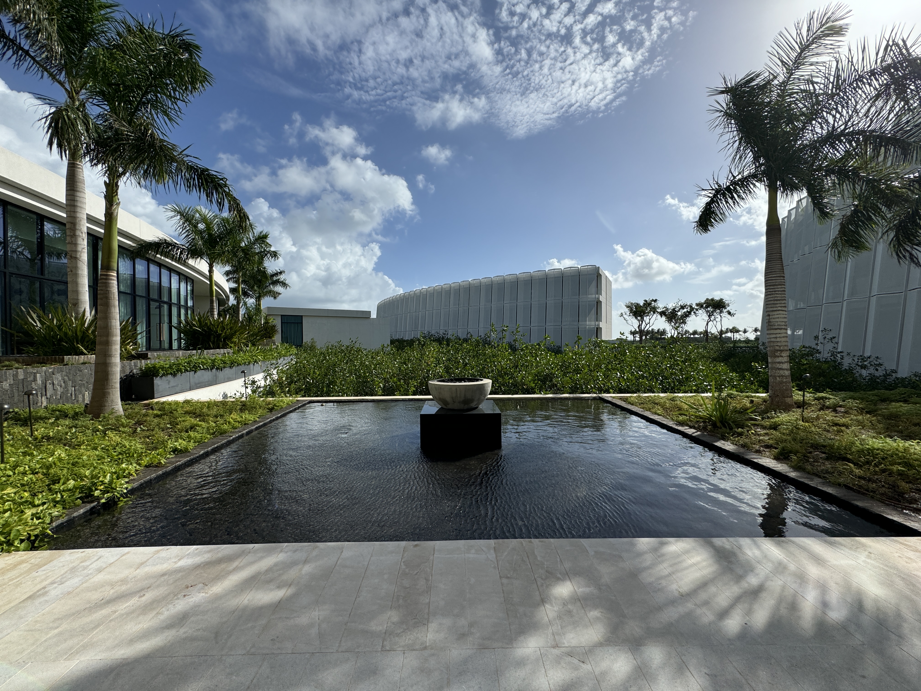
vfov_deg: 85.7
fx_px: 372
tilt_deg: -1.6
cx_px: 460
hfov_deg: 102.1
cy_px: 346
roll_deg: +0.6
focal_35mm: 14
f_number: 2.2
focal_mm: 2.22
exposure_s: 1/3247
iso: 50
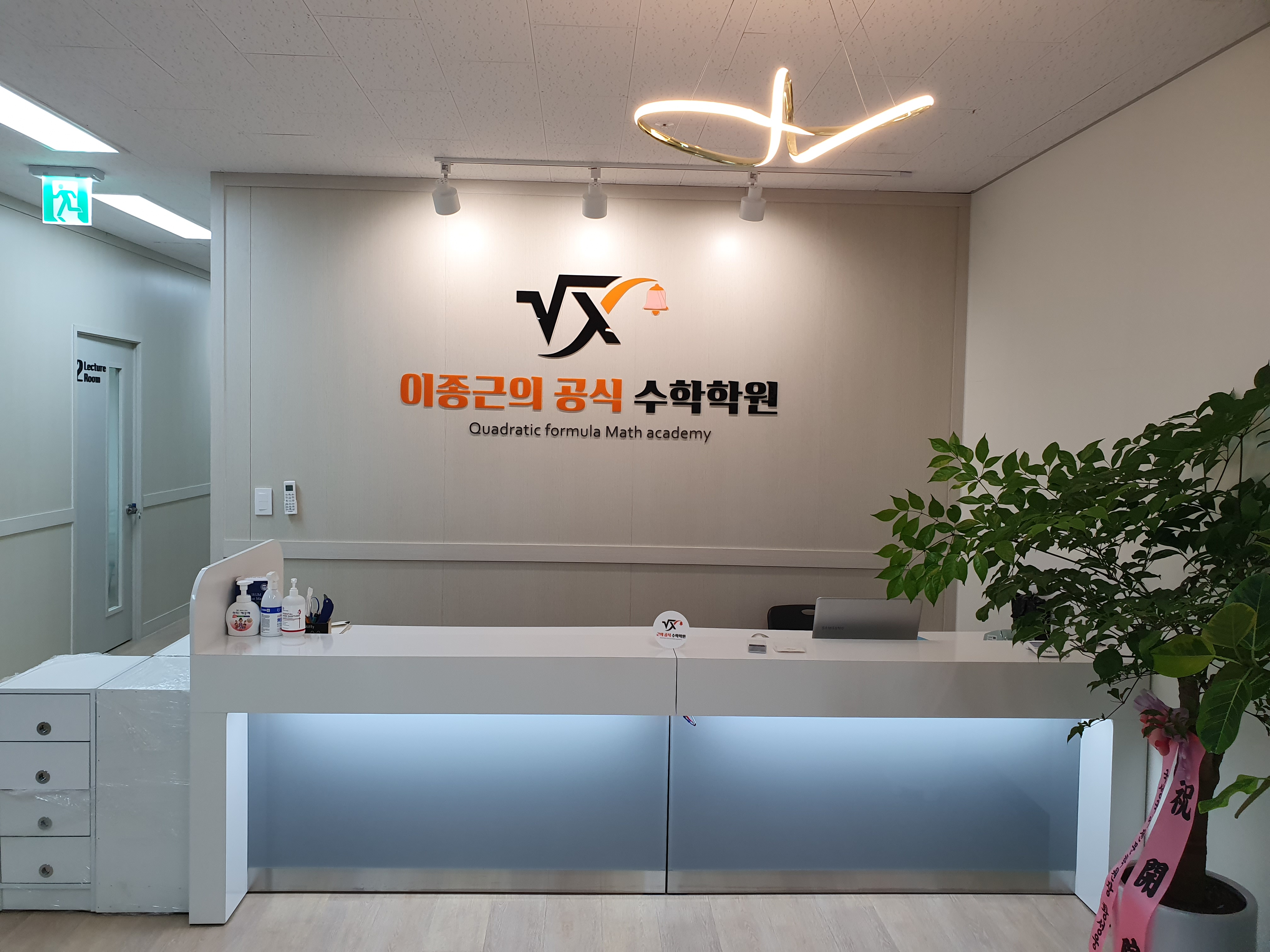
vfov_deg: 53.1
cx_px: 635
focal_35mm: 26
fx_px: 954
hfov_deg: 67.3
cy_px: 476
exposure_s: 1/120
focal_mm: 4.32
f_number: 2.4
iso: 100
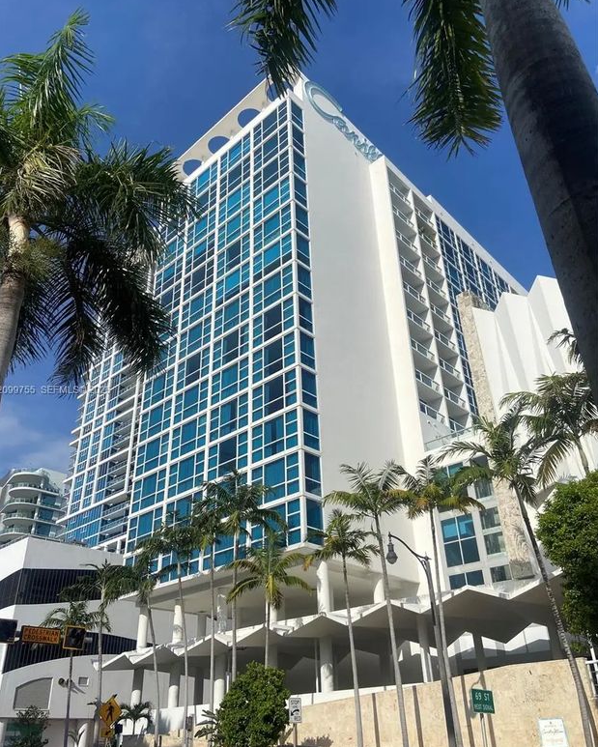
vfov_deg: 62.2
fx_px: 619
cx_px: 293
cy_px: 391
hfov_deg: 51.6
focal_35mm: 28
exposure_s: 1/5747
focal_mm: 4.25
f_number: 1.8
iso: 32
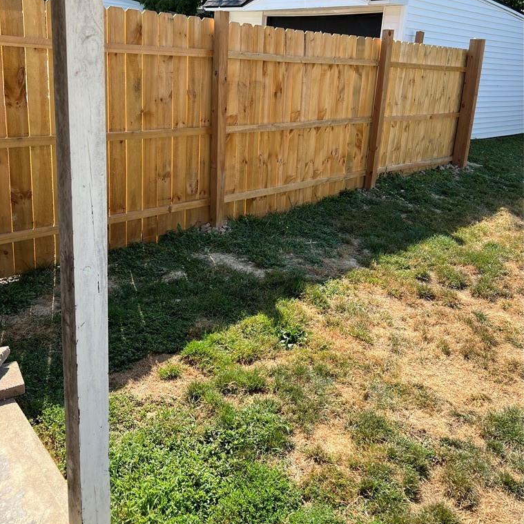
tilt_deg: -14.6
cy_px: 200
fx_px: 531
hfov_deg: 52.5
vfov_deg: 52.0
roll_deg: -3.3
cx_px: 260
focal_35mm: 31
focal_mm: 5.7
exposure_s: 1/1238
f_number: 1.5
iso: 50
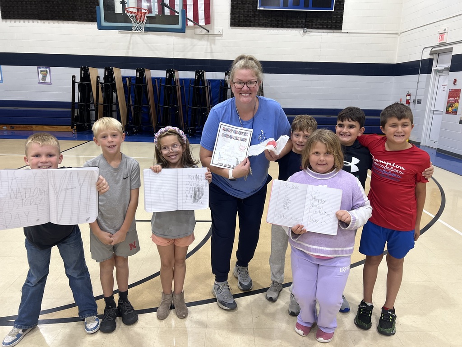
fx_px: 347
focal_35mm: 26
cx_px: 231
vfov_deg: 53.1
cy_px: 174
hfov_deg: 67.3
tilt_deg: -14.1
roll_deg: -1.3
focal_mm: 5.7
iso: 100
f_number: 1.5
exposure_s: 1/120
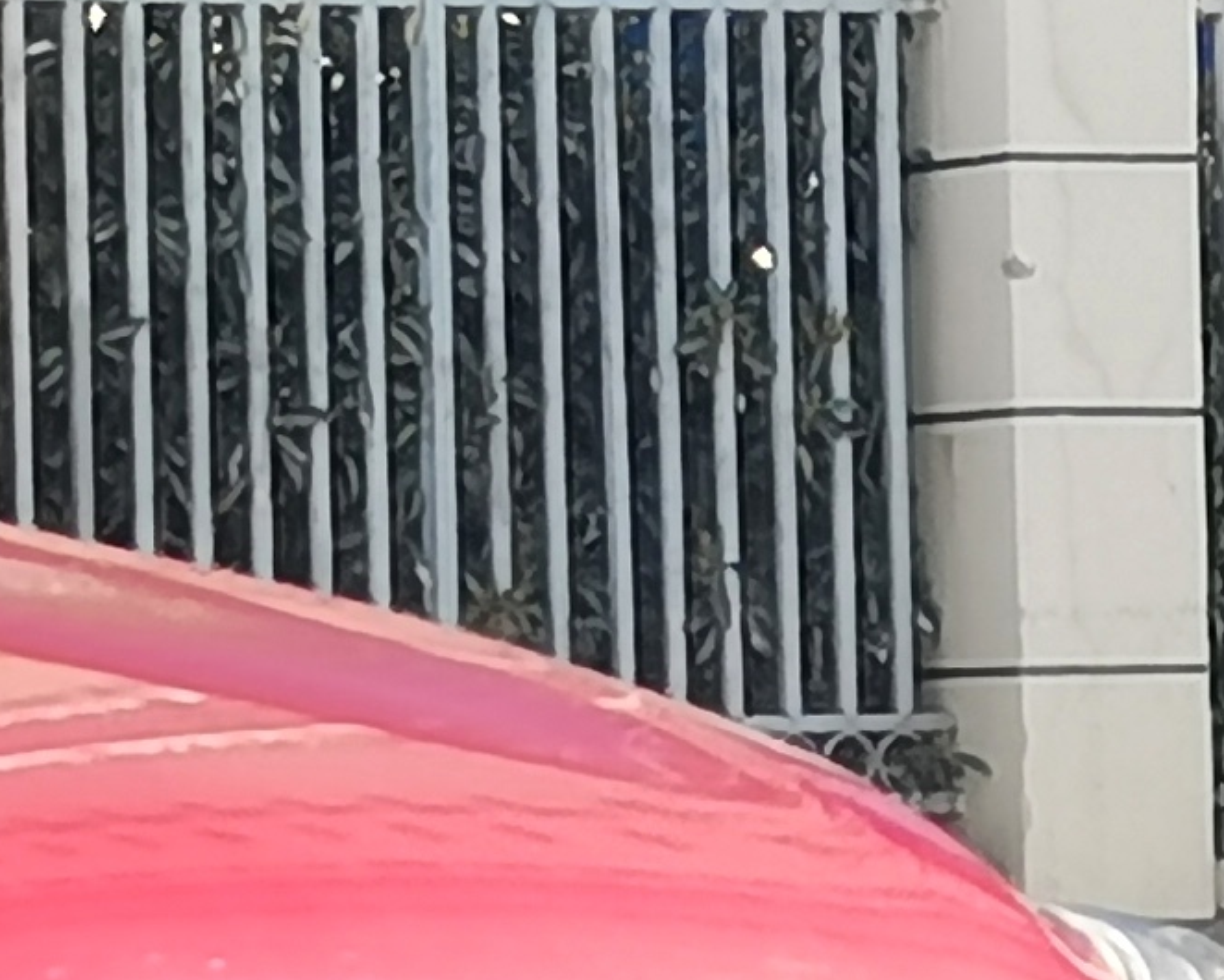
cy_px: 274
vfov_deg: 5.3
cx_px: -1784
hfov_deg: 6.3
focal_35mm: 292
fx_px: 10581
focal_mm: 5.58
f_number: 1.8
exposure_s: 1/266
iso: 50
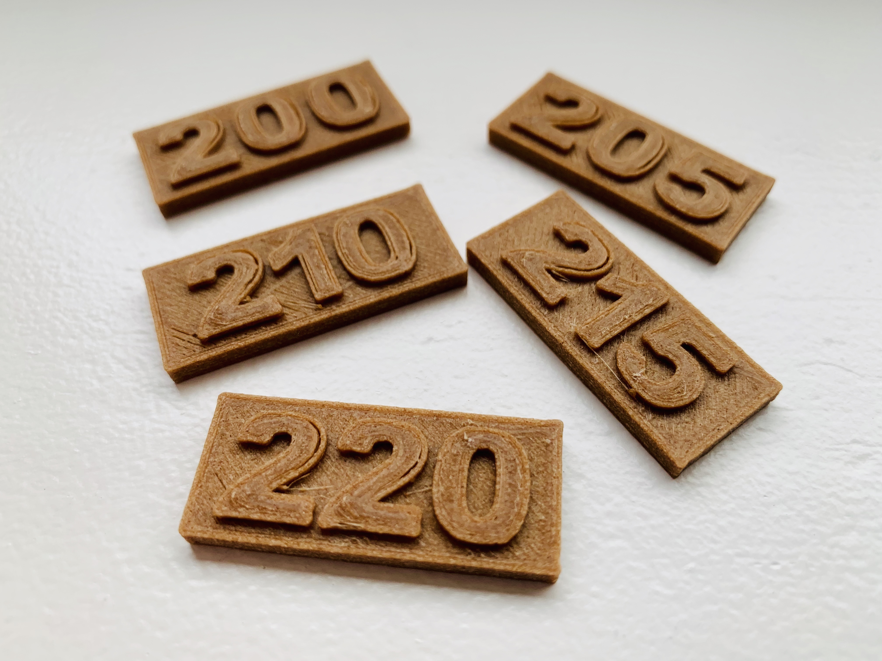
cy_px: 330
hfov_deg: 67.3
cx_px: 441
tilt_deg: -55.6
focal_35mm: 26
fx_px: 662
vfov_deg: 53.1
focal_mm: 4.25
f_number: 1.8
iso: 25
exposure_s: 1/144
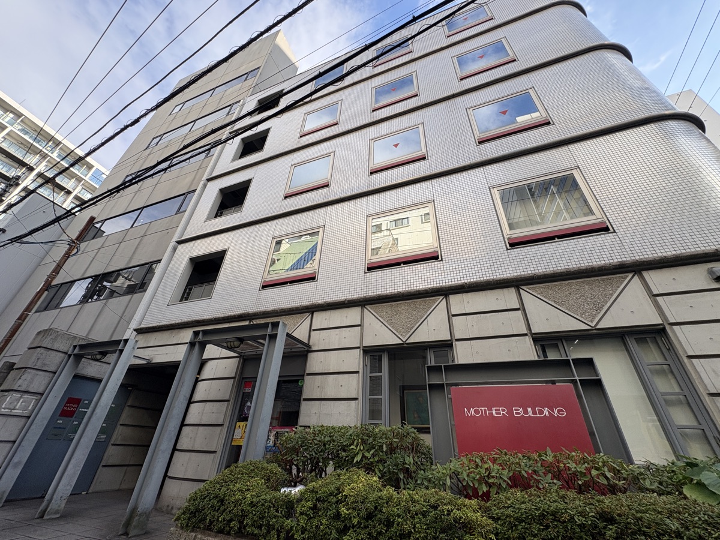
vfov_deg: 85.7
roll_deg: -1.8
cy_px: 270
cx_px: 360
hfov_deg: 102.1
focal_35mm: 14
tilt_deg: +32.1
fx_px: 291
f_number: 2.2
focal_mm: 2.22
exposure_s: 1/591
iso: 50
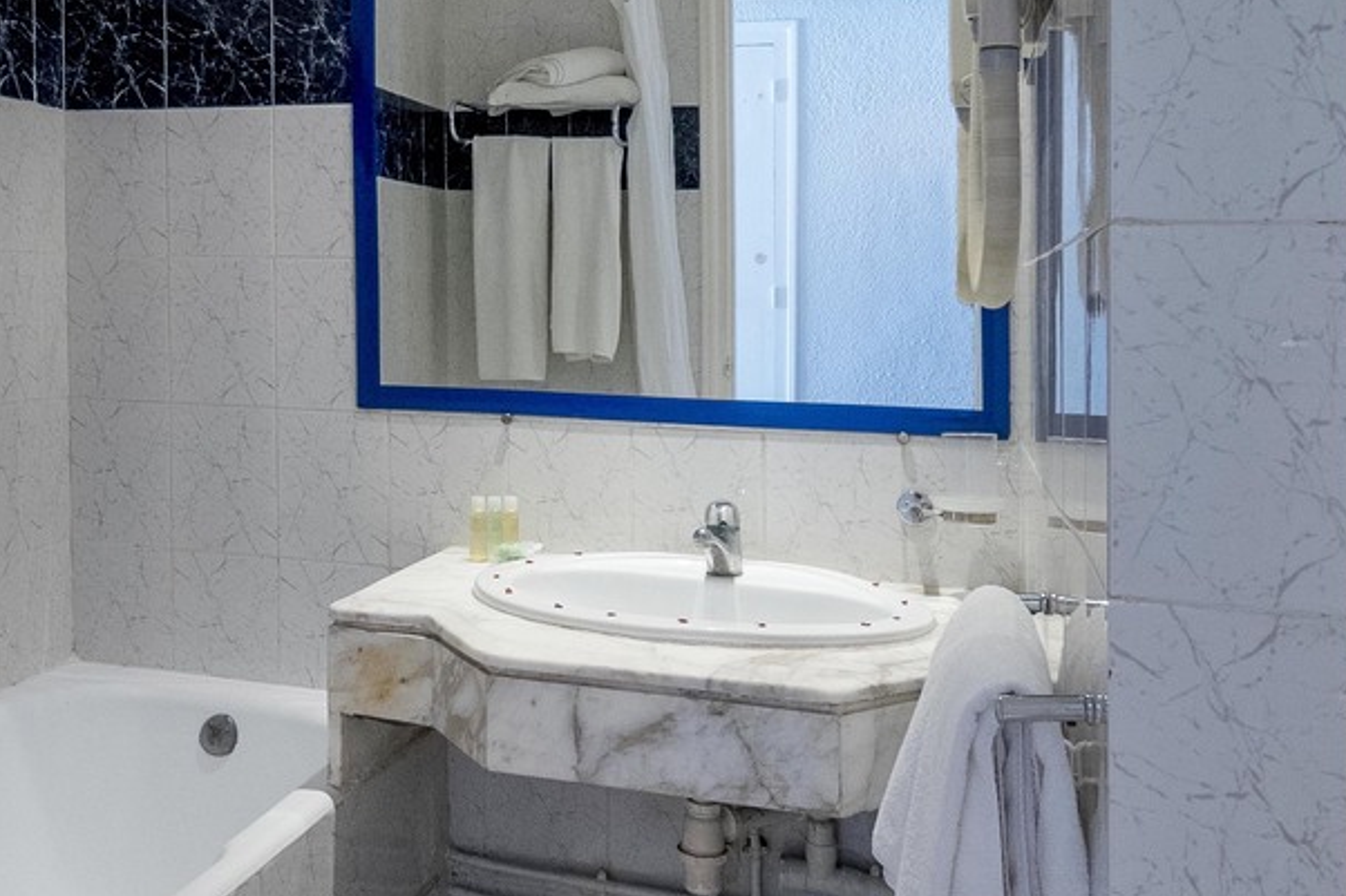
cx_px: 427
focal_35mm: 34
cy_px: 582
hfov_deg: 54.4
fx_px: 1271
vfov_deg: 38.5
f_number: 5.6
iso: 1600
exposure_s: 1/20
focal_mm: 10.5
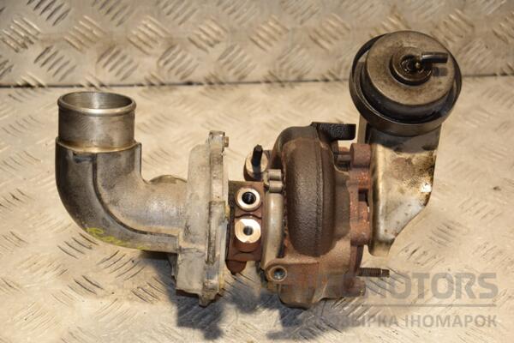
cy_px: 172
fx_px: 1242
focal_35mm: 87
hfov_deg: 23.4
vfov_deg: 15.7
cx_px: 257
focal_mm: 58
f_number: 5
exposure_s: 1/160
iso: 800
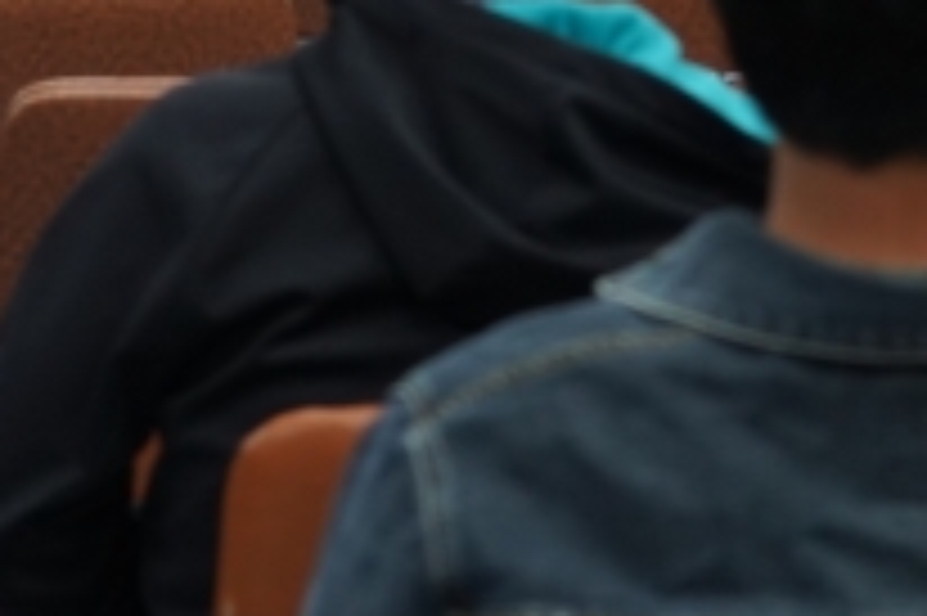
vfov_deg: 5.5
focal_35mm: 243
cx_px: 981
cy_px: -650
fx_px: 6252
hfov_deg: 8.4
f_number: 4
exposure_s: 1/160
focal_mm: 50
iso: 800
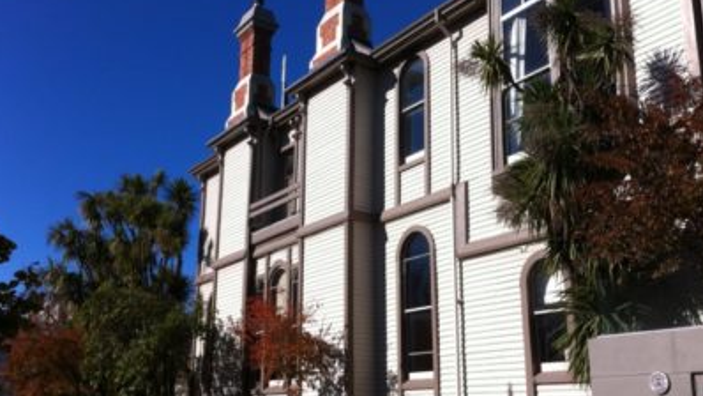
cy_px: 216
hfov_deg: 47.4
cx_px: 357
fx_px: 802
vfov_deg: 27.7
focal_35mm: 43
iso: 80
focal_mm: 3.85
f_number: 2.8
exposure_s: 1/1774
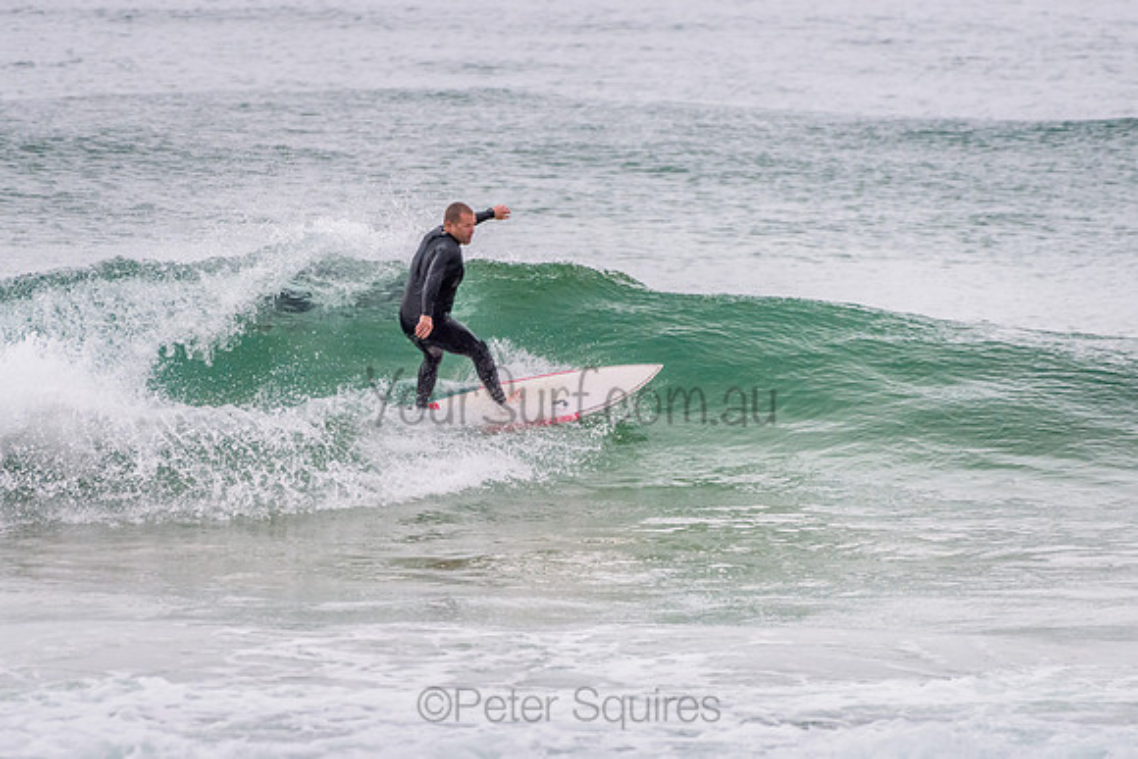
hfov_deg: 3.4
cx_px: 479
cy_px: 419
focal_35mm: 613
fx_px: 19392
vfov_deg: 2.2
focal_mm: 500
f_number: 5.6
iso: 800
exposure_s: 1/1000
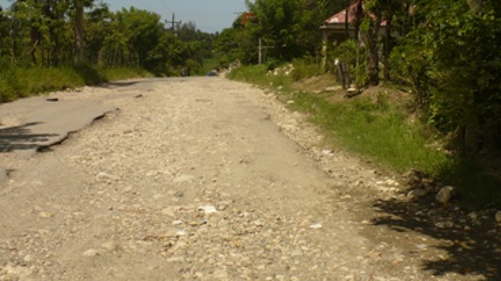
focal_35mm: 49
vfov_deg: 24.4
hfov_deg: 42.1
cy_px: 128
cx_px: 261
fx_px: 651
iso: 100
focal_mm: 6.1
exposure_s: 1/320
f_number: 8
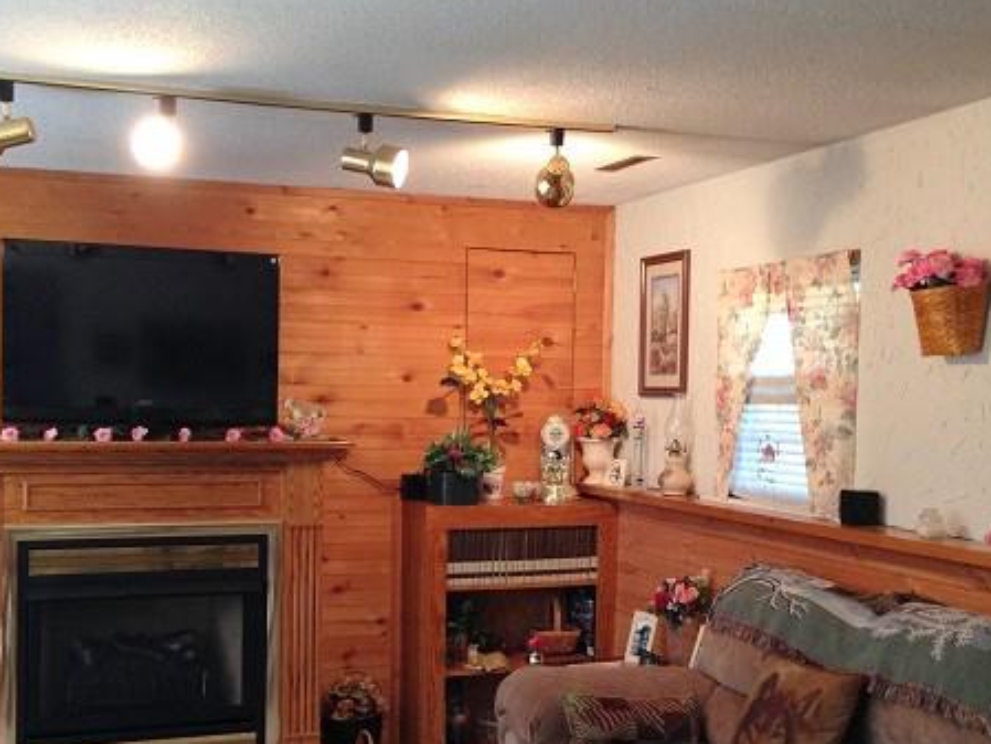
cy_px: 435
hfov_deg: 40.4
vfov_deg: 30.8
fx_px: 1346
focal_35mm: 47
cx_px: 435
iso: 125
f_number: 2.4
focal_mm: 4.12
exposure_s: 1/20
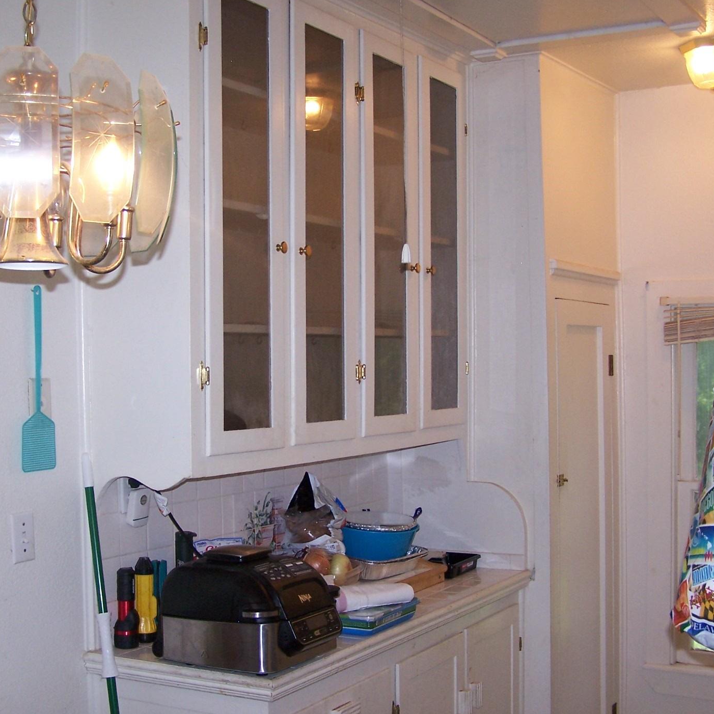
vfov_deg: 34.0
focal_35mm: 50
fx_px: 1167
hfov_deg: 34.0
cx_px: 339
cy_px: 369
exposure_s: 1/60
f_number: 2.8
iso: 140
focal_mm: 6.3
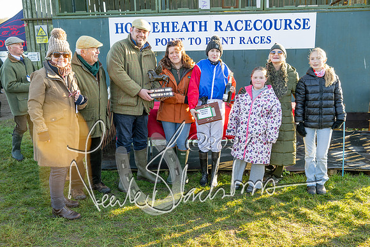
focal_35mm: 35
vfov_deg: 37.9
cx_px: 185
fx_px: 360
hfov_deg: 54.4
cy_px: 124
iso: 400
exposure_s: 1/250
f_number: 5
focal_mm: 35
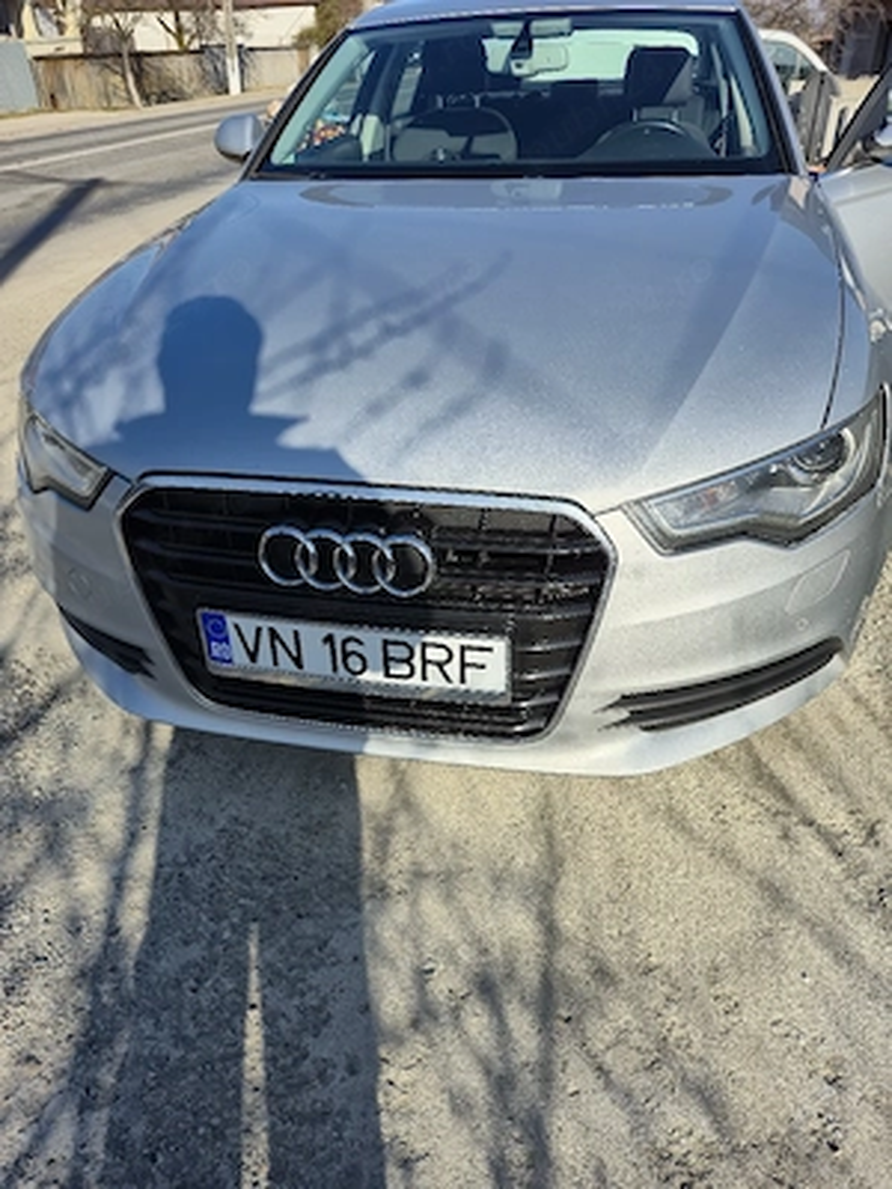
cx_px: 446
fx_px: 790
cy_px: 594
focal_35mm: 23
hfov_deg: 58.9
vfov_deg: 73.9
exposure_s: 1/1667
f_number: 1.8
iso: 25
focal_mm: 5.4
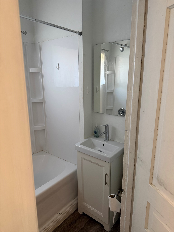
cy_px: 116
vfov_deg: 71.6
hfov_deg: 56.8
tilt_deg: -13.3
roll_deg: +0.4
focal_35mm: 24
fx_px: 161
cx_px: 87
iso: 250
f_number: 1.78
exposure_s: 1/60
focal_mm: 6.76
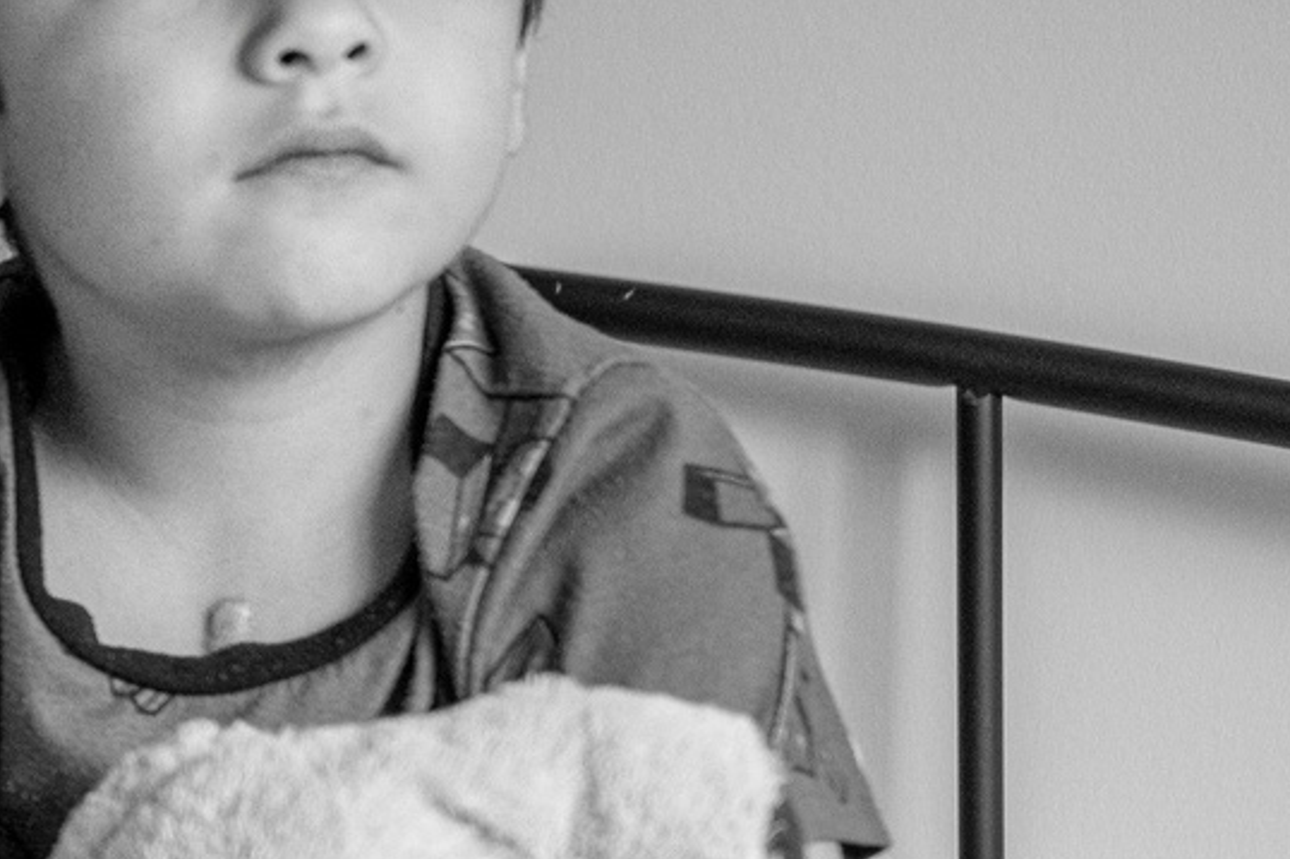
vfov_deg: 6.9
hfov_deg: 9.7
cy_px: 579
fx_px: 7162
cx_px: -1153
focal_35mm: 200
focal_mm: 42
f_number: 2.8
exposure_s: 1/125
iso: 800
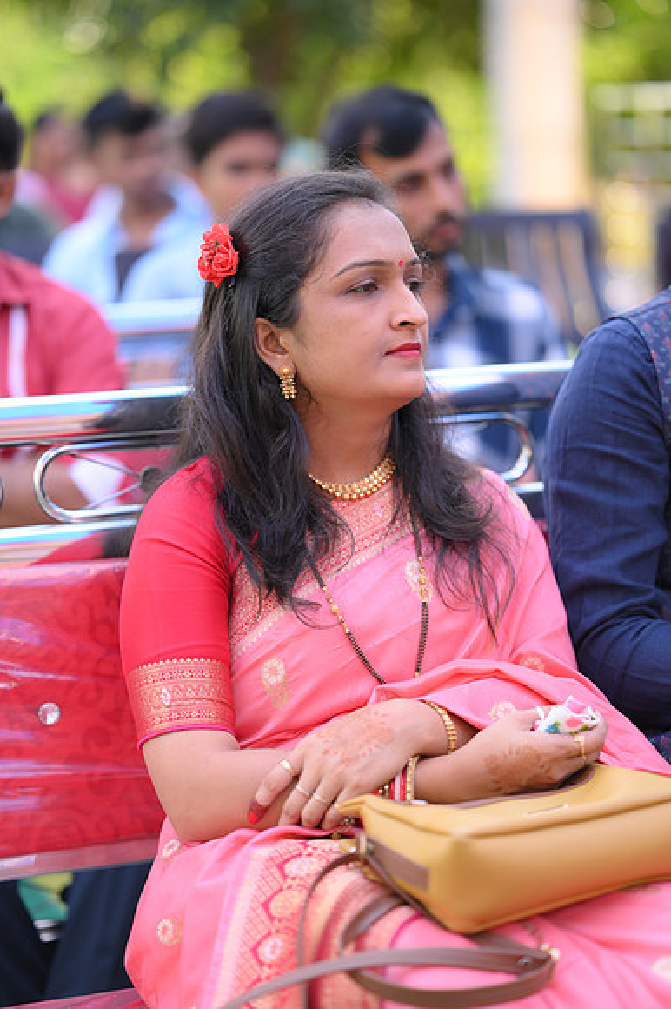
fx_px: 2379
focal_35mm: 85
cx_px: 336
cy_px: 504
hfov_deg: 16.1
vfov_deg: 23.9
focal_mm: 85
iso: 125
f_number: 1.8
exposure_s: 1/320
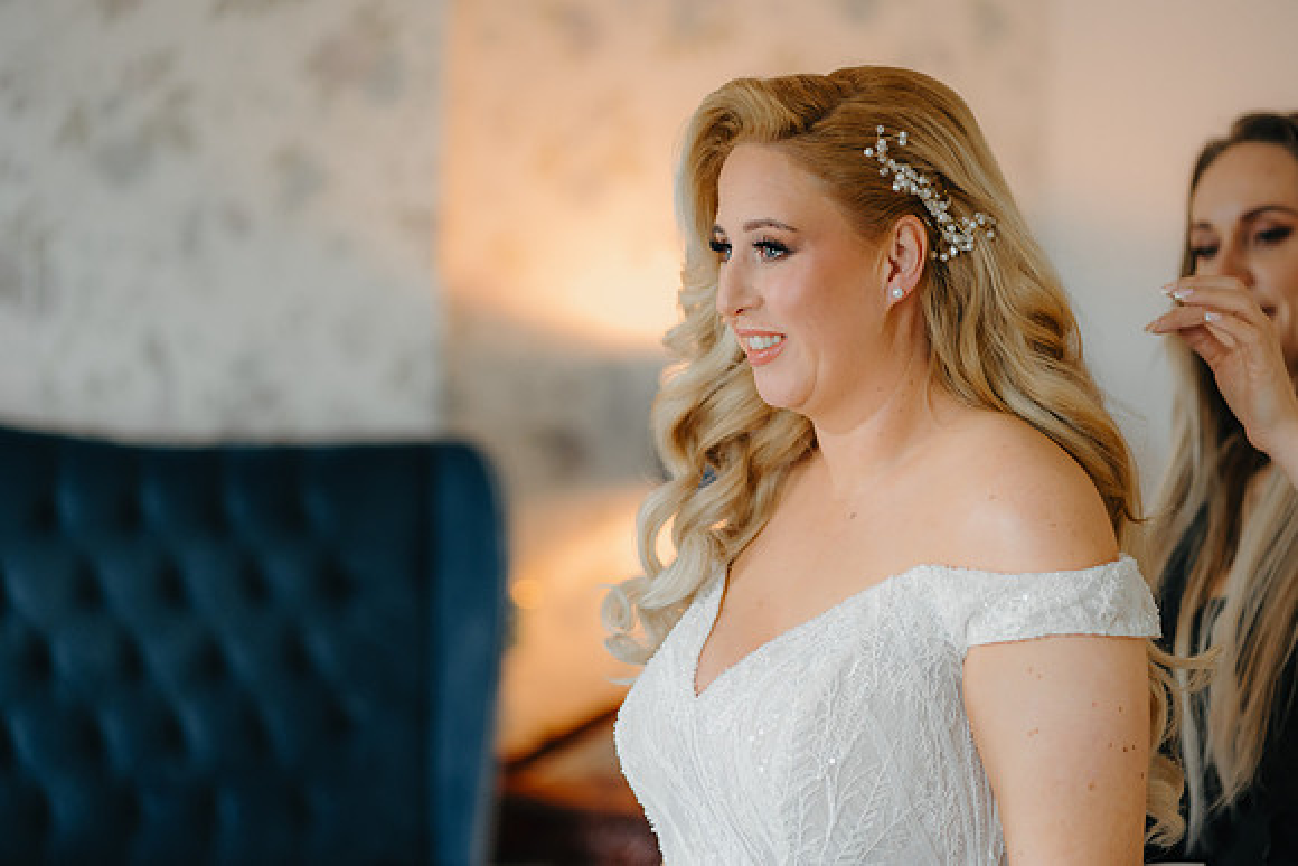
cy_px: 414
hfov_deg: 21.7
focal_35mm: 94
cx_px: 647
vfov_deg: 14.6
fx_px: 3390
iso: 1000
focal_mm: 85
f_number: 2
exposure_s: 1/200
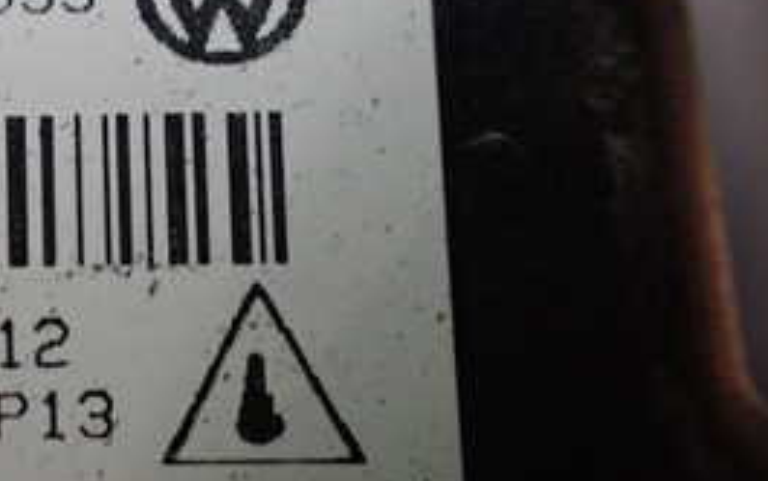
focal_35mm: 72
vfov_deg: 18.1
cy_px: 240
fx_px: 1508
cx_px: -90
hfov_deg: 26.2
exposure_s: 1/40
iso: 800
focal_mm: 5.4
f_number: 2.3
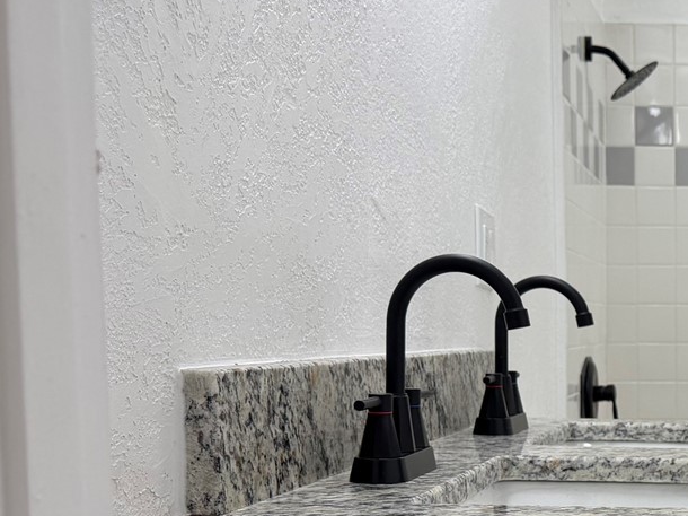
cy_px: 418
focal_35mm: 63
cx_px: 794
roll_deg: +0.9
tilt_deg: -5.9
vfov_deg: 22.9
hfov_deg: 27.5
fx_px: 1252
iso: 80
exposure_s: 1/120
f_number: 1.78
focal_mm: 6.76
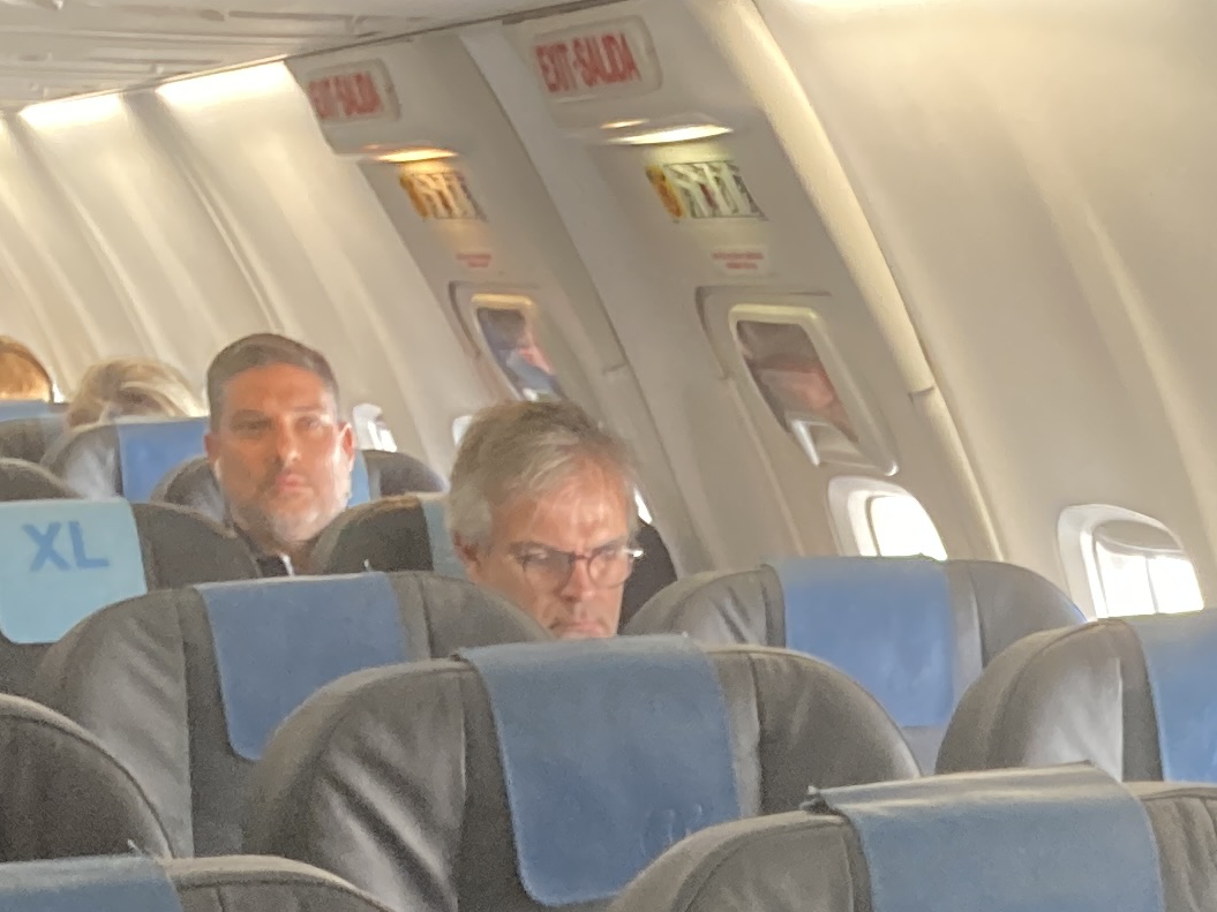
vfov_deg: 12.8
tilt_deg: -15.9
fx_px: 3761
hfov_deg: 17.6
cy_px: 1532
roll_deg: -0.1
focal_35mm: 107
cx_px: 1420
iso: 250
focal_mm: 3.99
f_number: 1.8
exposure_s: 1/57
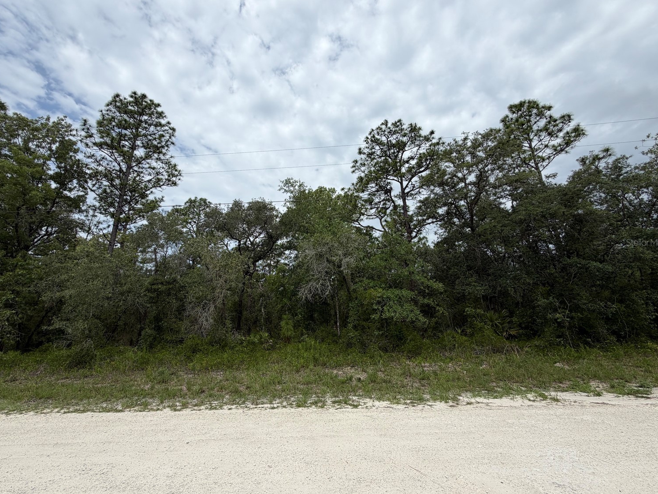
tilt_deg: +15.9
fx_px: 285
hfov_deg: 98.1
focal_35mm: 15
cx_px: 315
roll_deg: +0.5
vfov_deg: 81.7
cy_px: 242
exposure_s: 1/1497
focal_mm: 2.22
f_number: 2.2
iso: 20
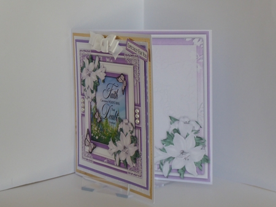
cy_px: 104
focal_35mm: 107
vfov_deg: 13.8
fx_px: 853
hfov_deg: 18.4
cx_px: 138
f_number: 5
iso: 400
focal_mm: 17.5
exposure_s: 1/125
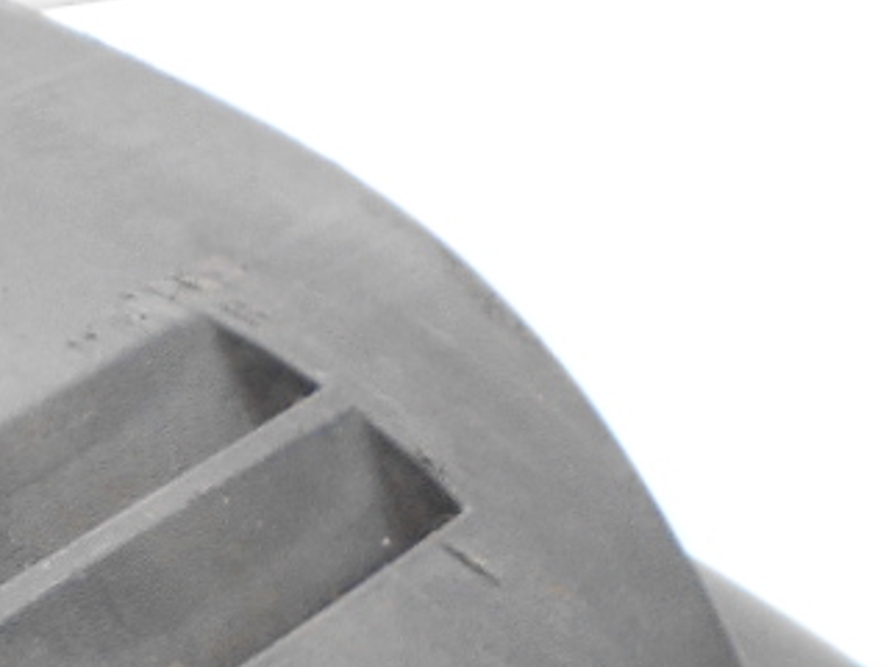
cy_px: 881
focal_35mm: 130
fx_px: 3339
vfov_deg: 11.1
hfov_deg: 13.6
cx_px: -700
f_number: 3.2
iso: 140
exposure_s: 1/30
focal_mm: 4.6
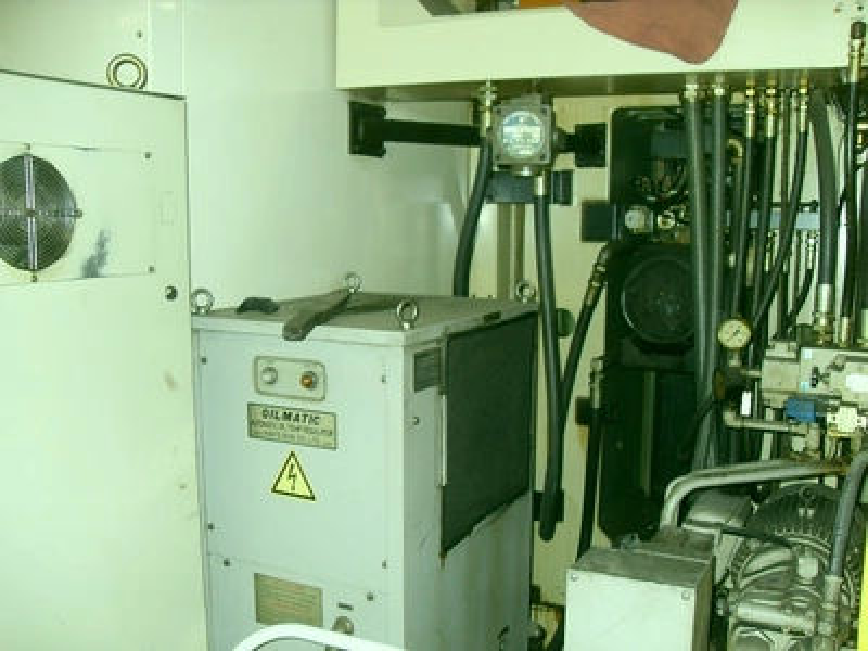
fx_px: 853
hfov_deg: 54.0
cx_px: 434
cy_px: 326
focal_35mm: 34
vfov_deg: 41.8
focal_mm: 6.3
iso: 100
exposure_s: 1/45
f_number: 2.8
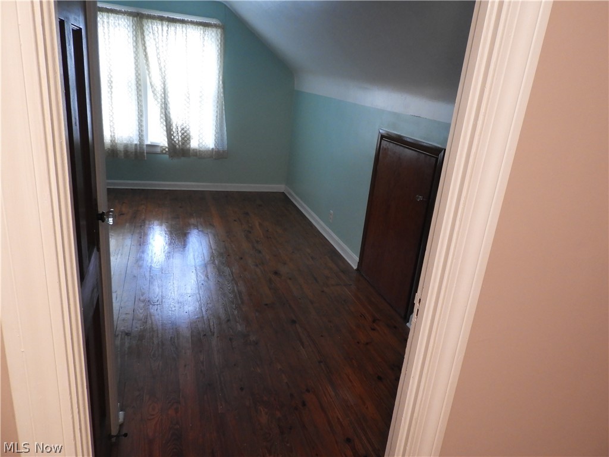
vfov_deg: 56.8
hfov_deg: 71.6
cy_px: 228
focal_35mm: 24
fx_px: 422
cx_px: 304
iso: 400
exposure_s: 1/20
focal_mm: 4.3
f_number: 3.3
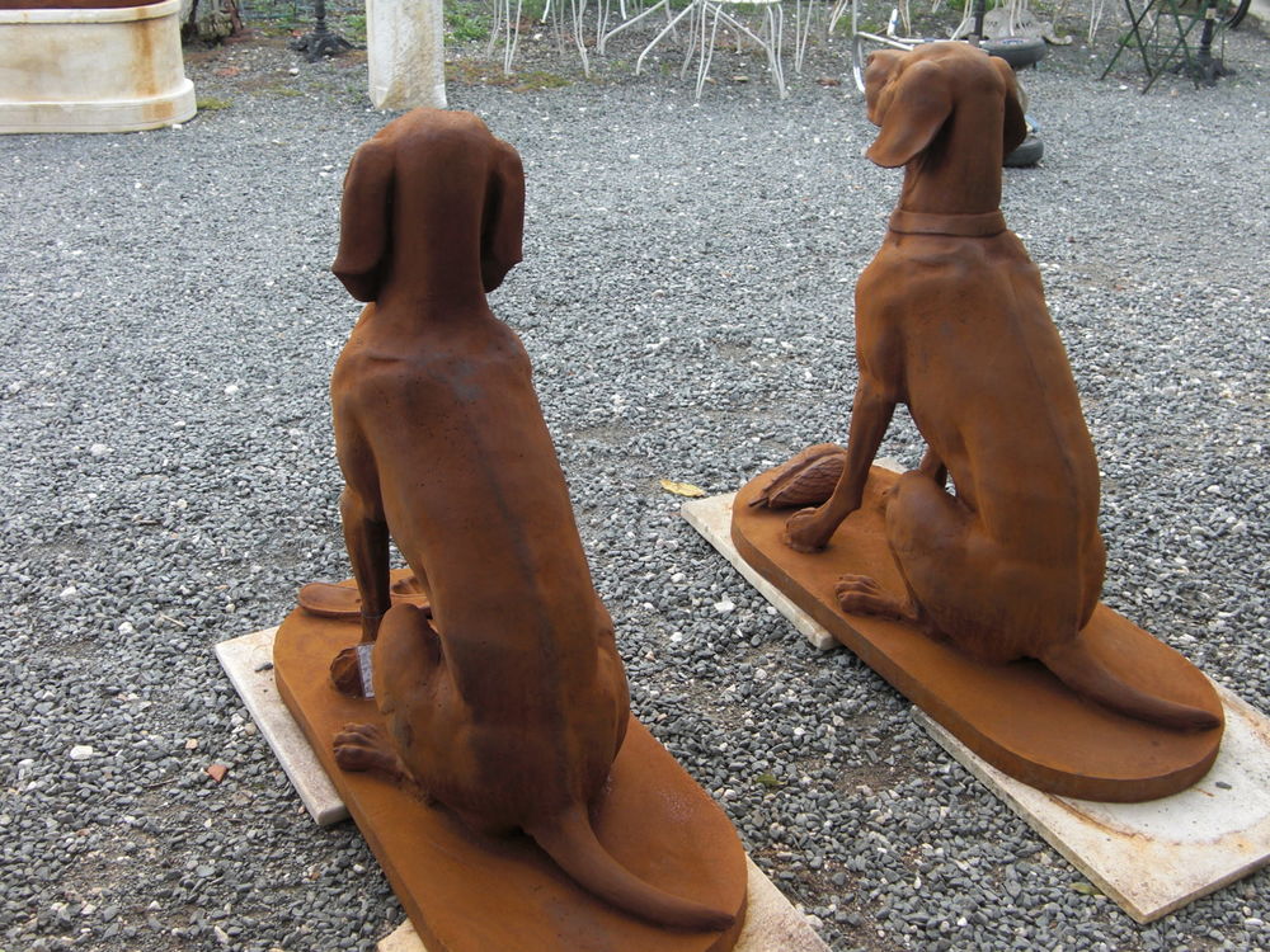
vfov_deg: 36.8
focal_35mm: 39
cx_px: 635
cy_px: 476
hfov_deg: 47.9
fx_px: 1431
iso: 50
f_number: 3
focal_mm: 6.9
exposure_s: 1/160
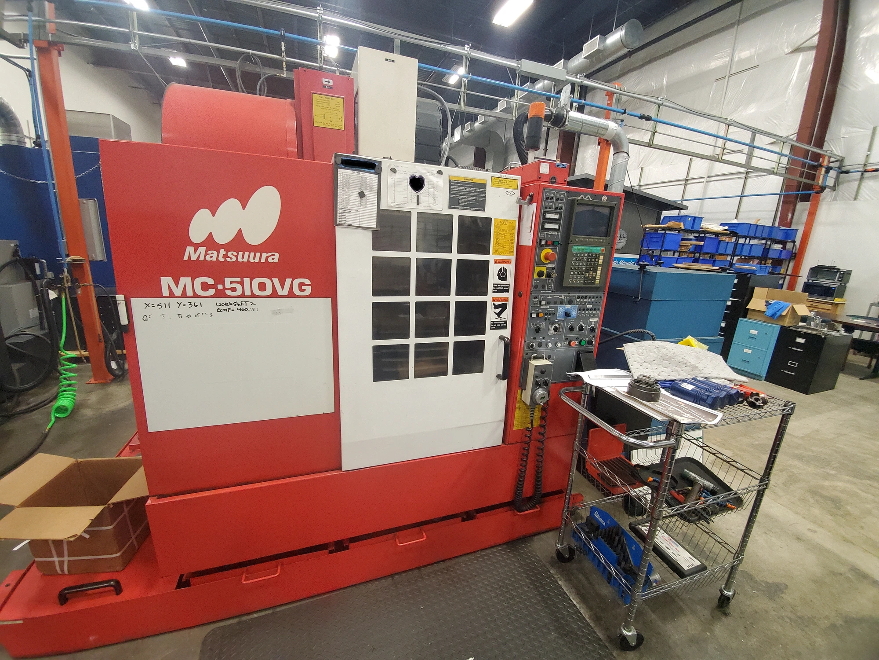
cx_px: 440
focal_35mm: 13
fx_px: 330
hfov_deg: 106.2
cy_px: 330
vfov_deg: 89.9
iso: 640
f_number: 2.2
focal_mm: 1.8
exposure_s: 1/60
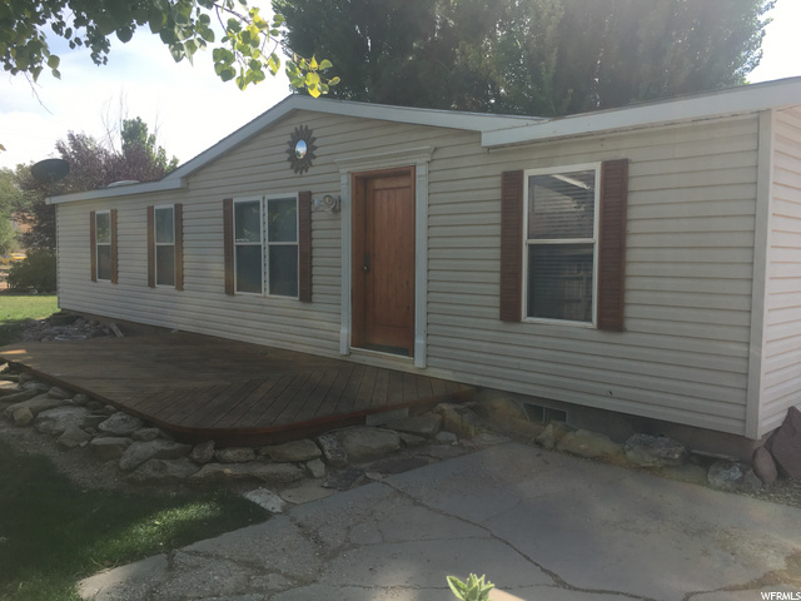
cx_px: 400
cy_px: 300
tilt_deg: -3.8
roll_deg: -0.7
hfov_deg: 61.7
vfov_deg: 48.2
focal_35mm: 29
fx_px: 671
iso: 25
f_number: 2.2
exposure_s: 1/884
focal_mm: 4.15
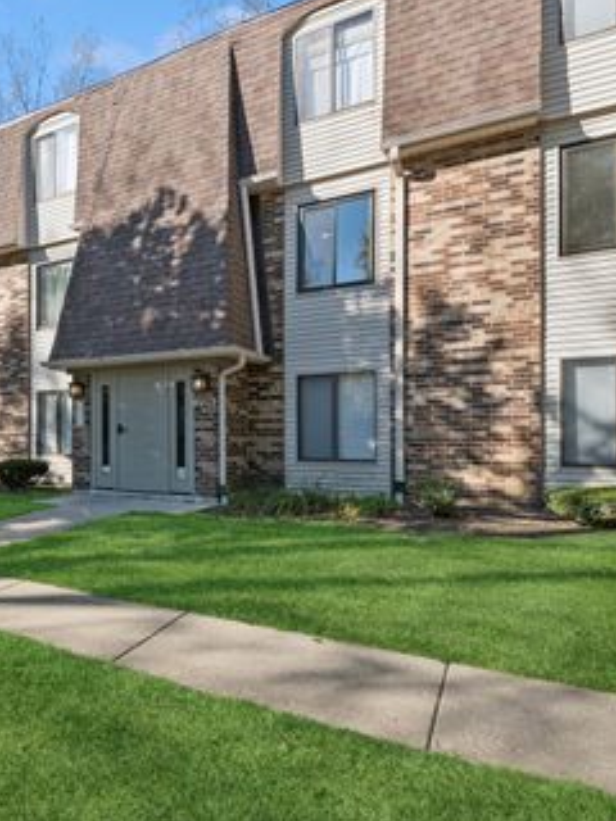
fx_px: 569
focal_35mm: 24
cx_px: 56
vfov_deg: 71.6
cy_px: 399
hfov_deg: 50.2
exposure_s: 1/250
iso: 200
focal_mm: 16
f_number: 9.5
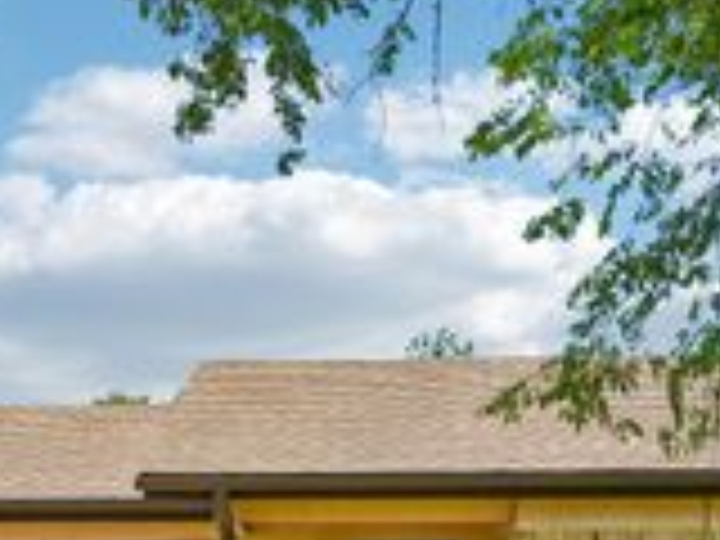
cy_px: 641
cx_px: 302
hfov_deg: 22.9
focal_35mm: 86
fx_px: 1778
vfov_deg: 16.6
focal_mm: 19
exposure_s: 1/1600
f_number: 8
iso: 400
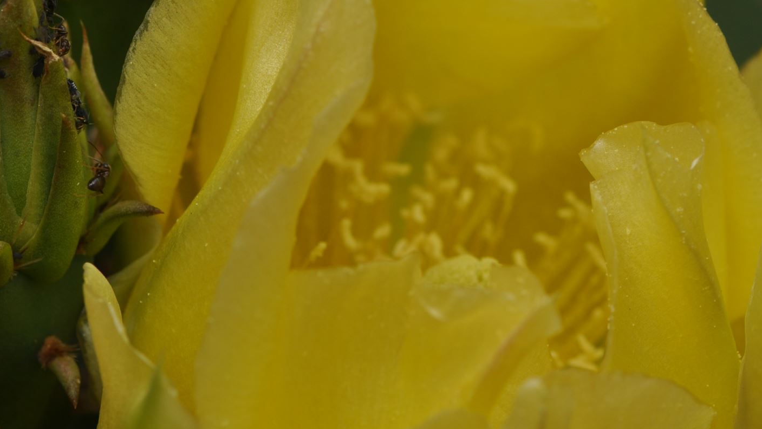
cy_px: -110
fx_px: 5028
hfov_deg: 8.7
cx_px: 381
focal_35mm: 249
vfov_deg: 4.9
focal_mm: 105
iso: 200
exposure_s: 1/160
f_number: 8
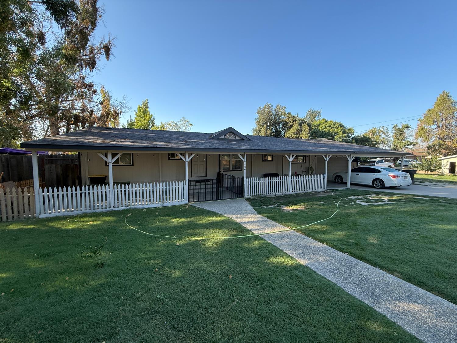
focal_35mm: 14
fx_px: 185
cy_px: 172
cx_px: 228
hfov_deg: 102.1
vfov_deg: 85.7
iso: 64
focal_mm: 2.22
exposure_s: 1/545
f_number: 2.2
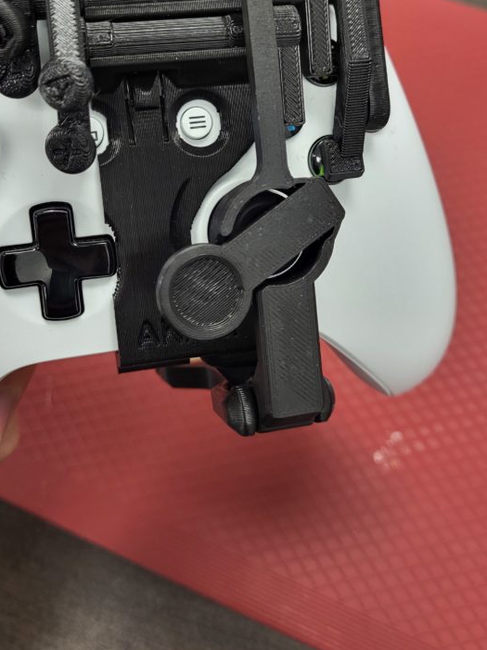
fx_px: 713
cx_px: 183
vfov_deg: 48.3
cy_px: 224
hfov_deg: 37.5
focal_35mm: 38
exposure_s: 1/120
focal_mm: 5.4
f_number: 1.8
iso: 250
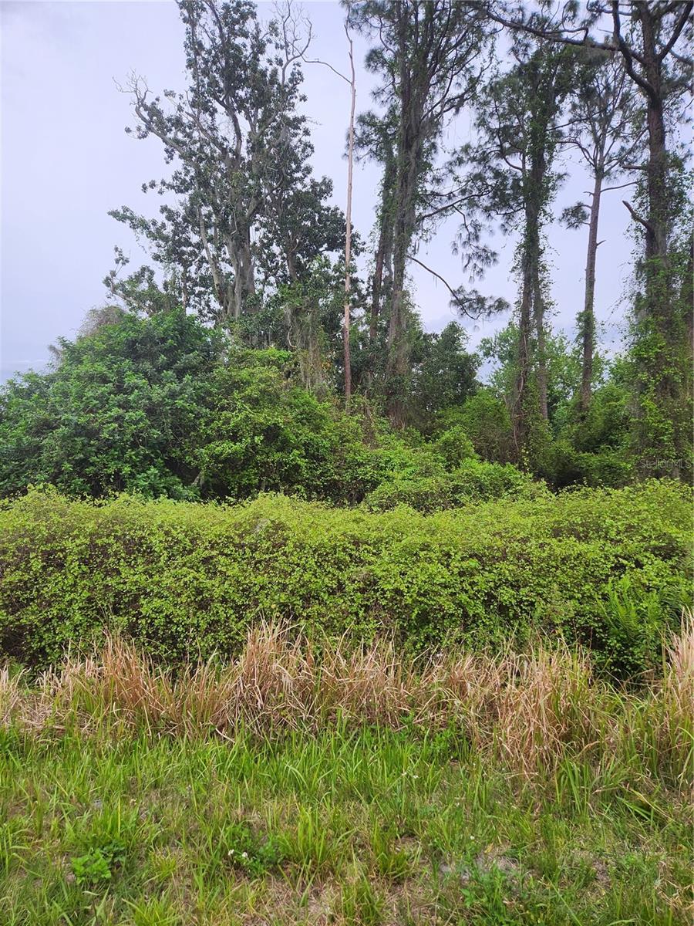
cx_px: 347
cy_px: 463
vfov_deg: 73.9
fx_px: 615
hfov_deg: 58.9
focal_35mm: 23
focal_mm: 5.4
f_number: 1.8
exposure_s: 1/180
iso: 25
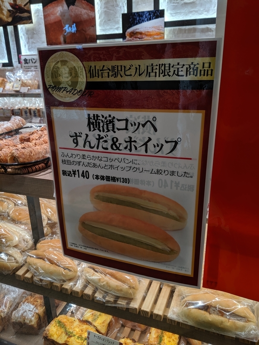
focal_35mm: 27
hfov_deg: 51.4
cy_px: 172
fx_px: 269
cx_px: 130
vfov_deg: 65.3
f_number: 1.8
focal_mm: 4.44
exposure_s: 1/146
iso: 40
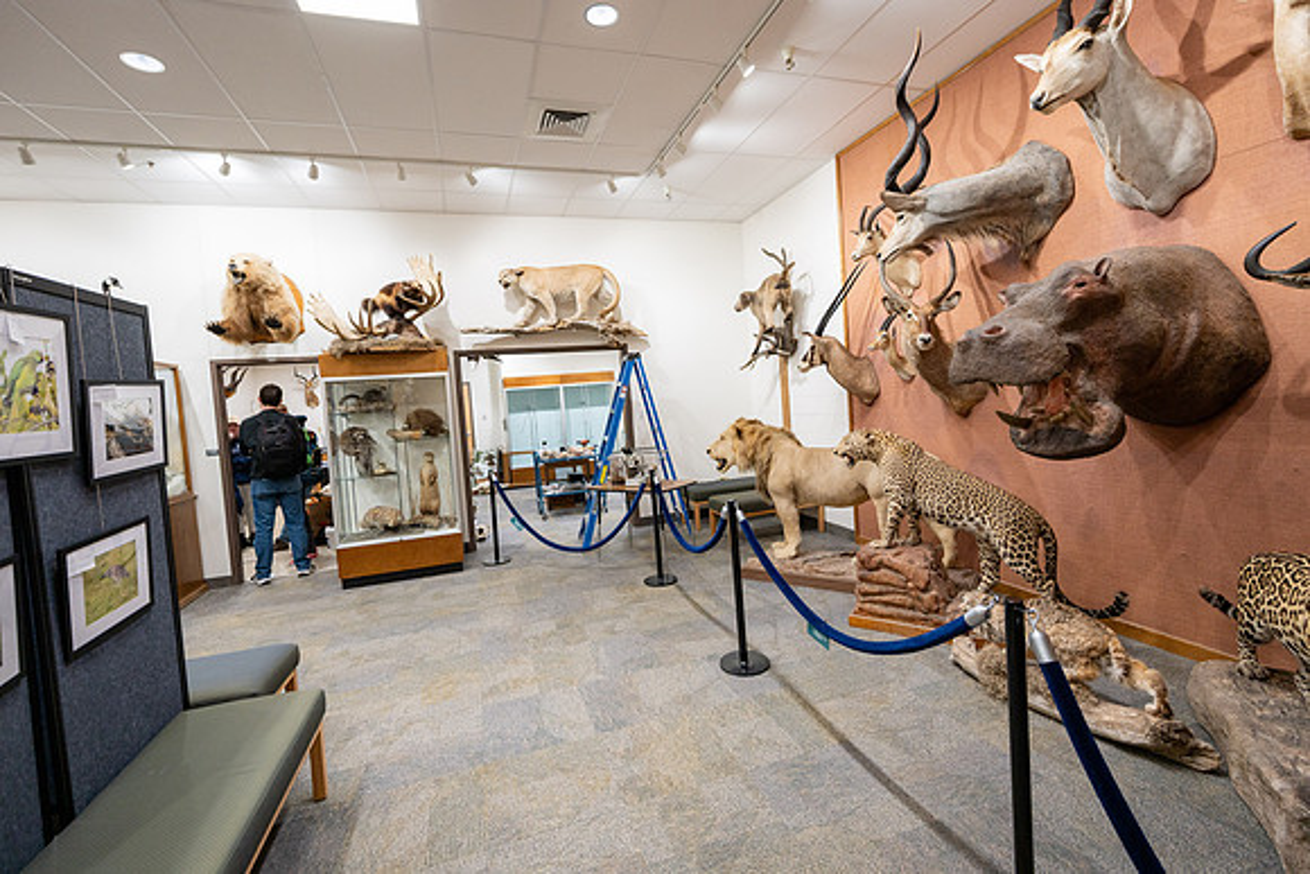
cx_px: 655
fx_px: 582
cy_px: 437
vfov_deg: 73.8
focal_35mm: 16
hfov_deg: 96.7
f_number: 4
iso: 640
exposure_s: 1/125
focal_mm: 16
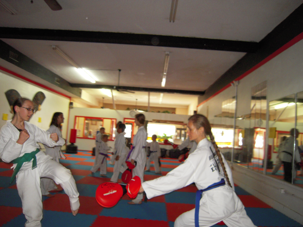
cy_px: 114
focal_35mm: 28
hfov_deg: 63.4
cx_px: 152
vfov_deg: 49.7
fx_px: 245
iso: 400
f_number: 2.7
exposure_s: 1/30
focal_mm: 5
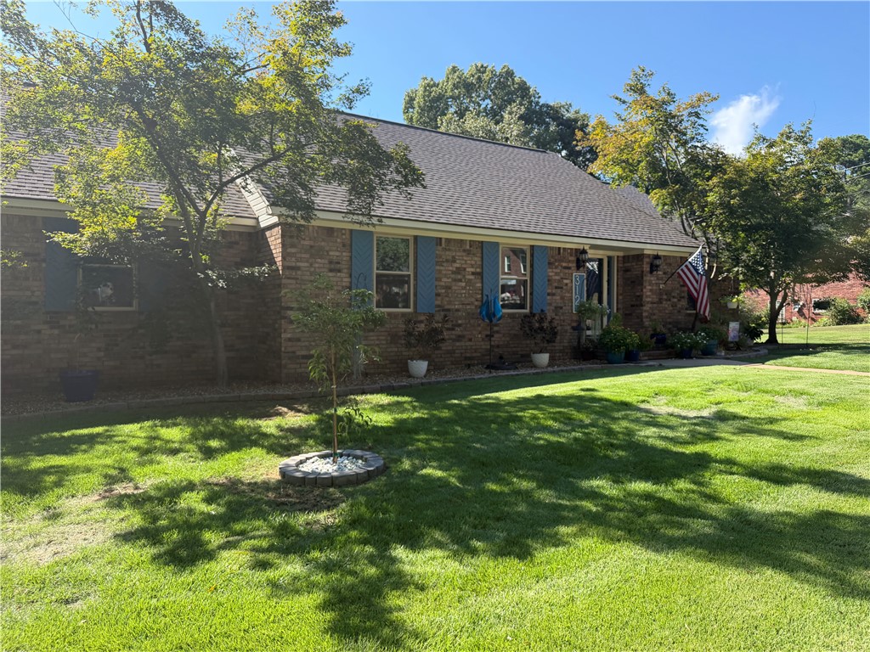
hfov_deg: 71.6
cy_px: 326
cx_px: 435
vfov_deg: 56.8
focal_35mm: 24
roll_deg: -0.1
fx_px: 603
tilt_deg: -0.8
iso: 100
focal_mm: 6.76
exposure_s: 1/2169
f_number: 1.78
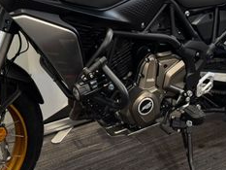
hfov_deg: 29.3
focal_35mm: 66
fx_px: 431
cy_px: 12
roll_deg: +0.3
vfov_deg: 21.7
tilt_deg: -17.1
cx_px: 129
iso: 250
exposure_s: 1/50
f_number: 1.78
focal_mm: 6.76
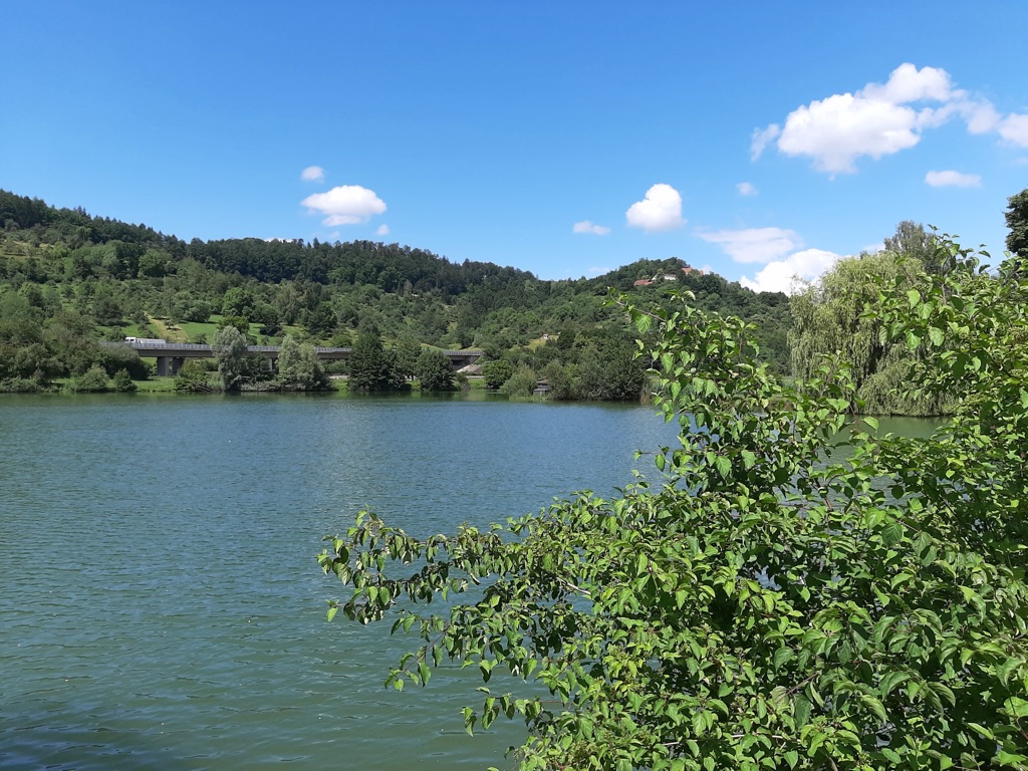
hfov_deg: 67.3
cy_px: 386
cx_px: 514
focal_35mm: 26
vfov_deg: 53.1
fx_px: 772
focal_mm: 3.93
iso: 40
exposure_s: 1/2618
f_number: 1.7
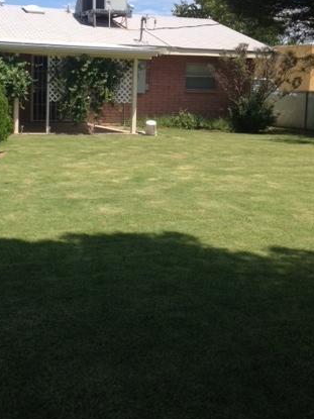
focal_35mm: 54
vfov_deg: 35.3
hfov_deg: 26.6
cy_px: 150
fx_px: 653
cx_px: 74
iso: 50
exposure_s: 1/1416
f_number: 2.4
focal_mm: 4.28
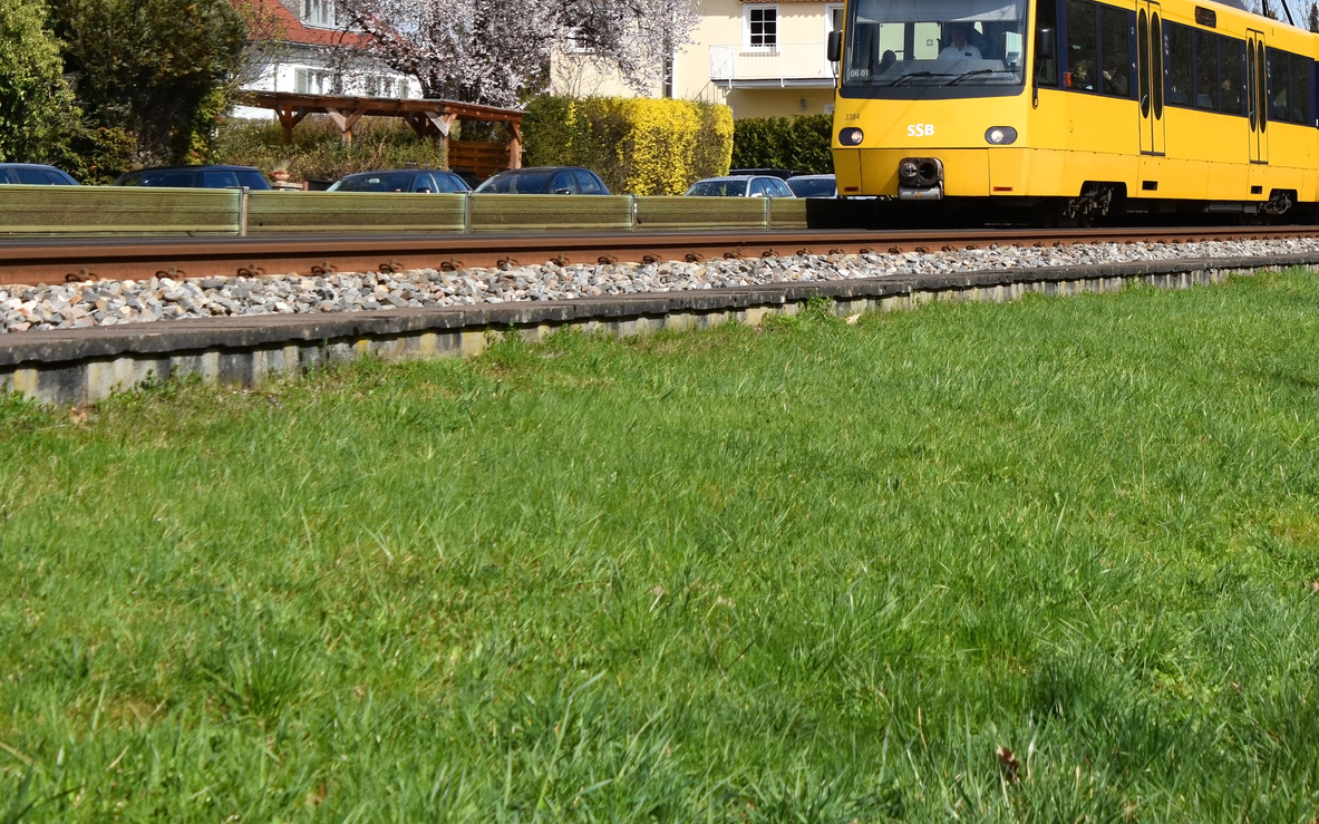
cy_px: 115
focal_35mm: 87
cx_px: 967
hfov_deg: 23.7
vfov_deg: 14.9
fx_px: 3121
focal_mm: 35
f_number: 7.1
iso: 400
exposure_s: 1/1600
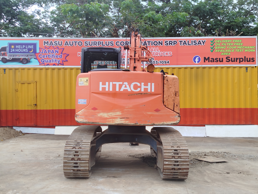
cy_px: 97
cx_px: 129
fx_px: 320
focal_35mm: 43
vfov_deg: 33.6
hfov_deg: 43.9
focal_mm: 5.31
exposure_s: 1/155
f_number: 1.7
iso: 50
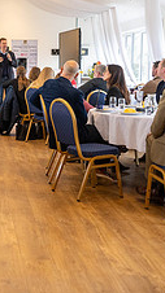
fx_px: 514
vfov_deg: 31.6
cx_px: -56
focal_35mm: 66
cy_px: 94
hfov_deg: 17.1
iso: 800
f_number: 3.2
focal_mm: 24
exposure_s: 1/40
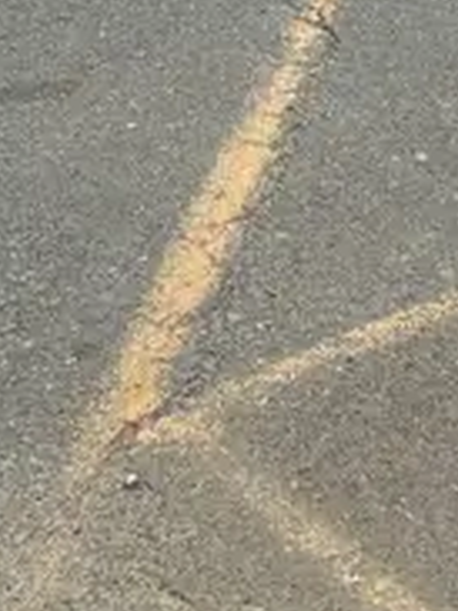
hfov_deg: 13.1
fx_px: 1978
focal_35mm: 112
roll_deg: +3.6
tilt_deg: -9.3
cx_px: 415
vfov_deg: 15.2
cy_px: -496
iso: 32
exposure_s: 1/1312
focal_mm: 3.99
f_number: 1.8
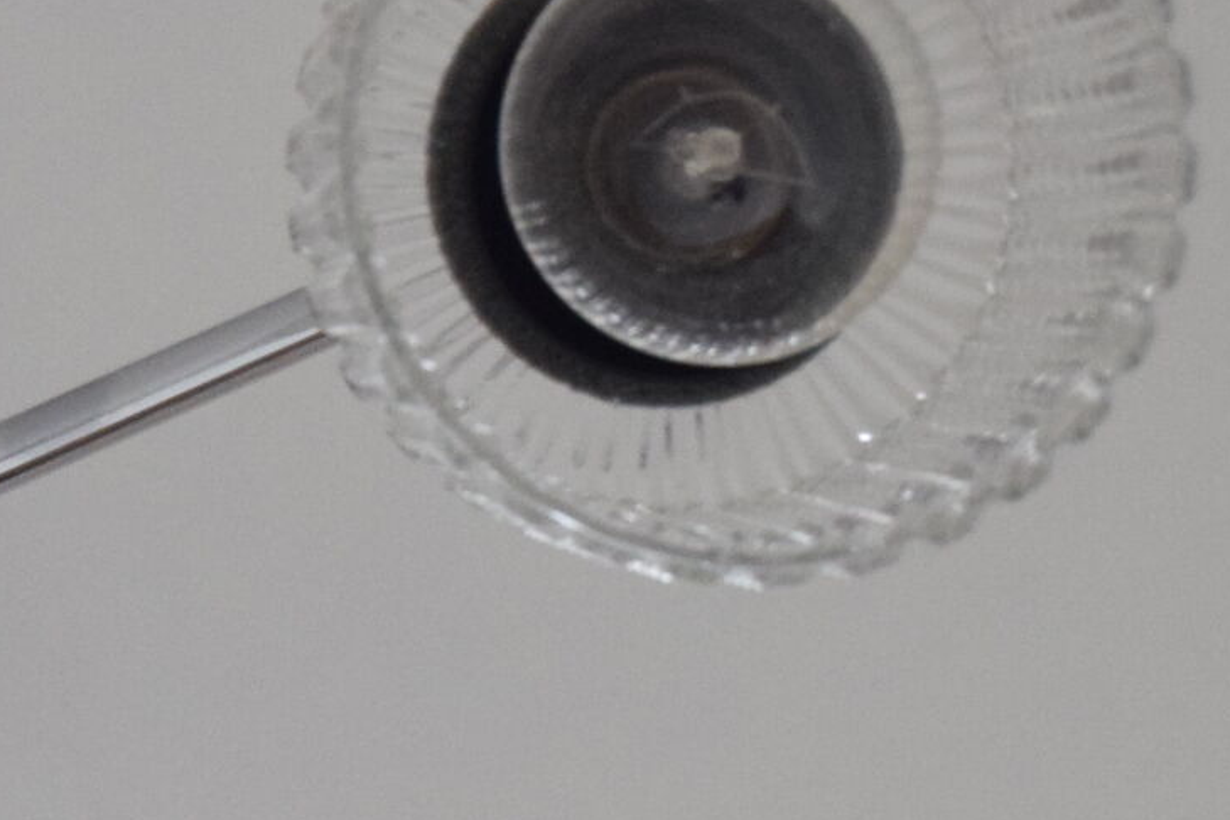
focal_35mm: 339
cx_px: -329
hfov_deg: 6.0
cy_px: 734
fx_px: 11583
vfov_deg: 4.1
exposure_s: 1/160
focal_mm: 55
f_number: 6.3
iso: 1600
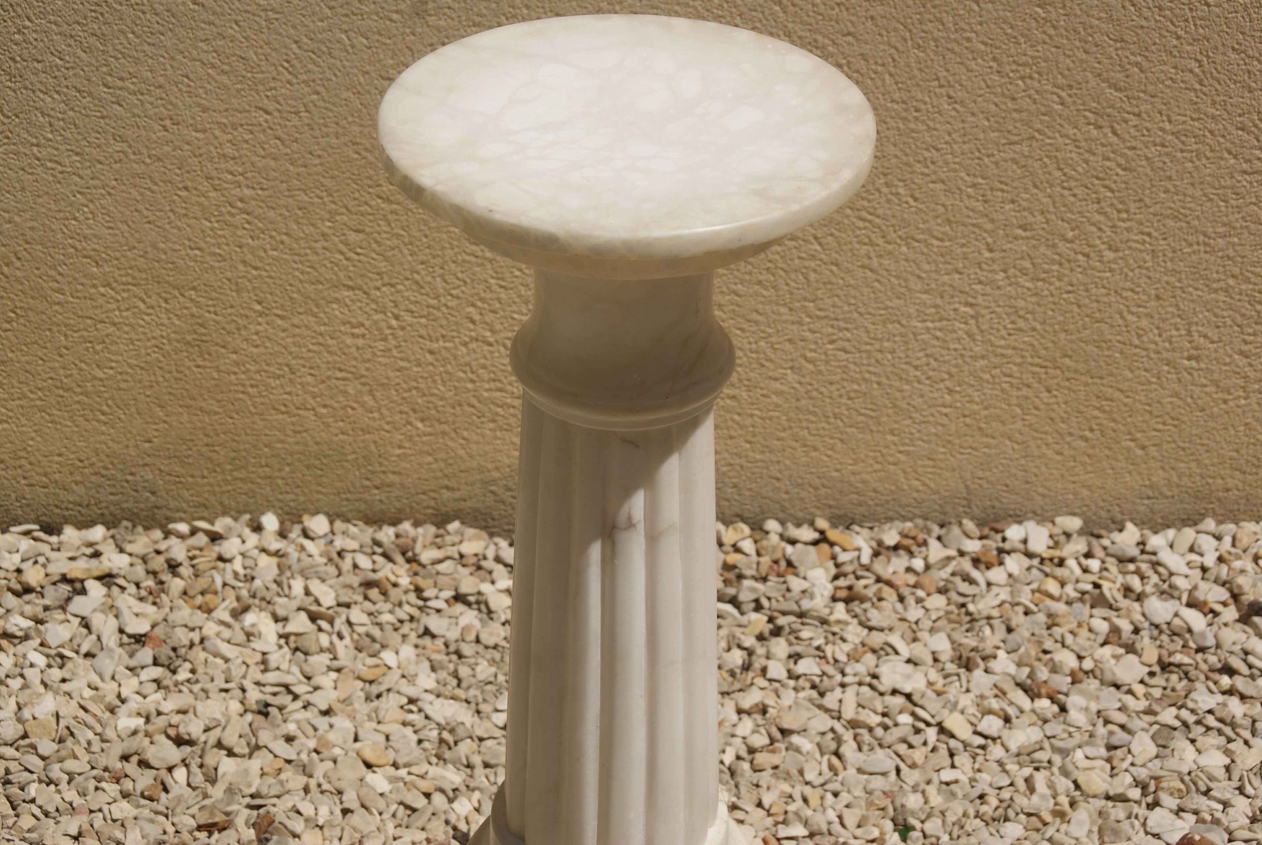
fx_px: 2896
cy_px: 422
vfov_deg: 16.6
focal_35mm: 82
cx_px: 631
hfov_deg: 24.6
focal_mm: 55
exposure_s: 1/500
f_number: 9
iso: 100
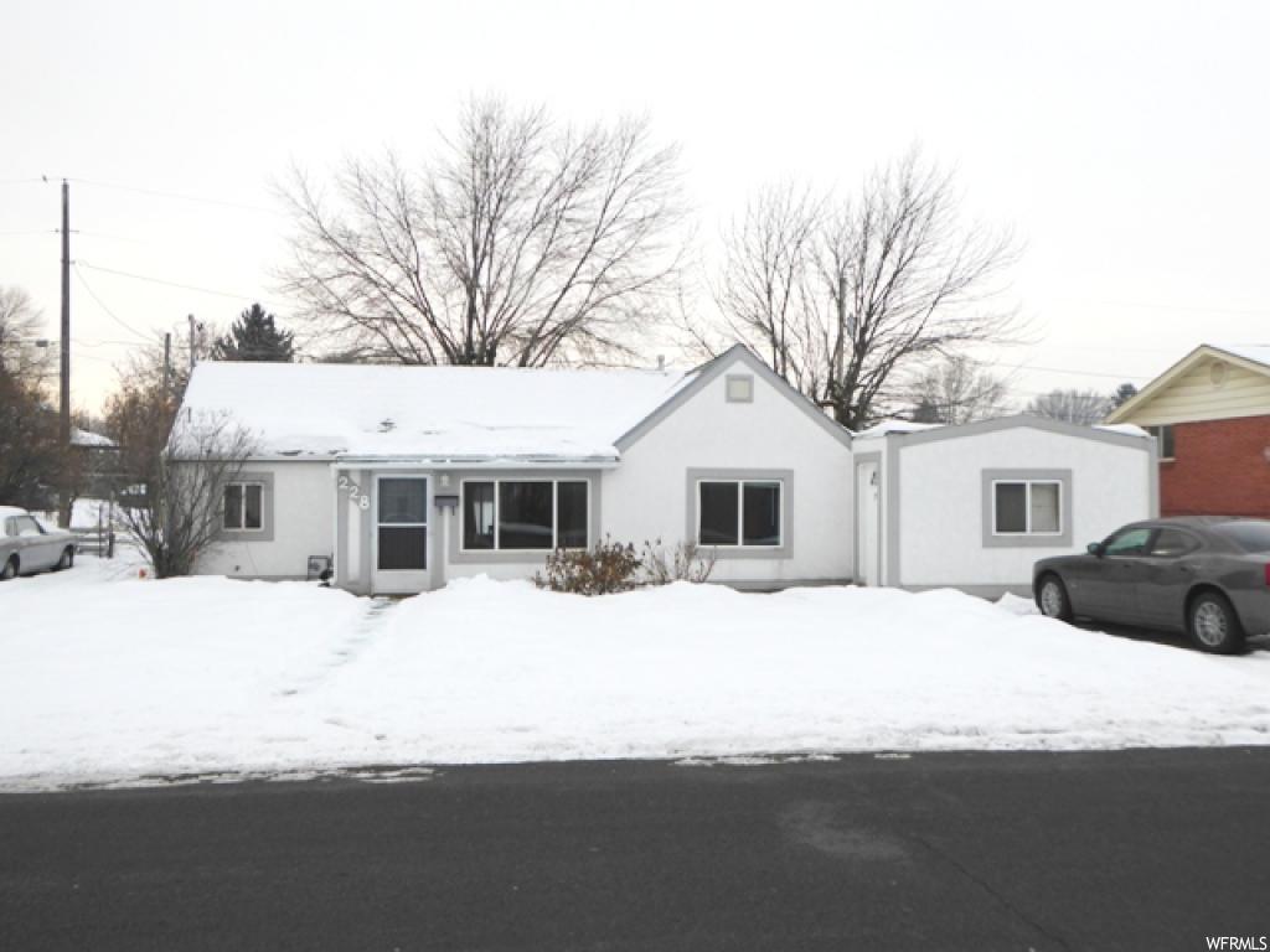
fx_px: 1137
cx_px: 635
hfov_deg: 58.4
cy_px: 476
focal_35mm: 31
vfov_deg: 45.4
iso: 100
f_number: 3.5
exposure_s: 1/1300
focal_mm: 5.4
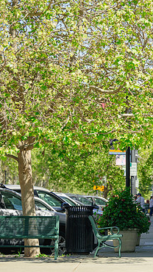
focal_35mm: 197
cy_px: 140
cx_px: 204
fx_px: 1421
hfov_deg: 6.1
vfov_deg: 10.9
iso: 100
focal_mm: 120
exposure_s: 1/500
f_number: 4.5
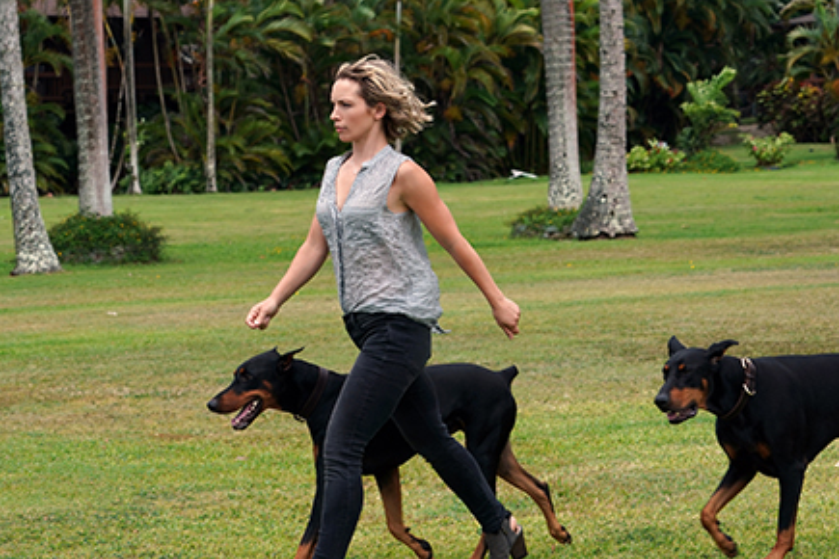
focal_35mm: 96
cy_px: 269
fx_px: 2237
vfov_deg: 14.3
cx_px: 393
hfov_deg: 21.2
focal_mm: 72
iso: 250
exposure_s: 1/250
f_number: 7.1
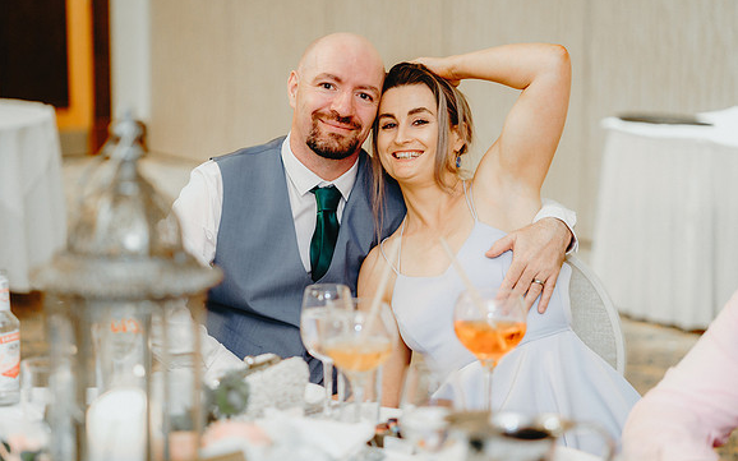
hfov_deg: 23.8
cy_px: 230
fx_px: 1749
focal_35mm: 87
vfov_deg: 15.0
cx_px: 369
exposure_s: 1/125
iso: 2000
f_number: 2.2
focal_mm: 85
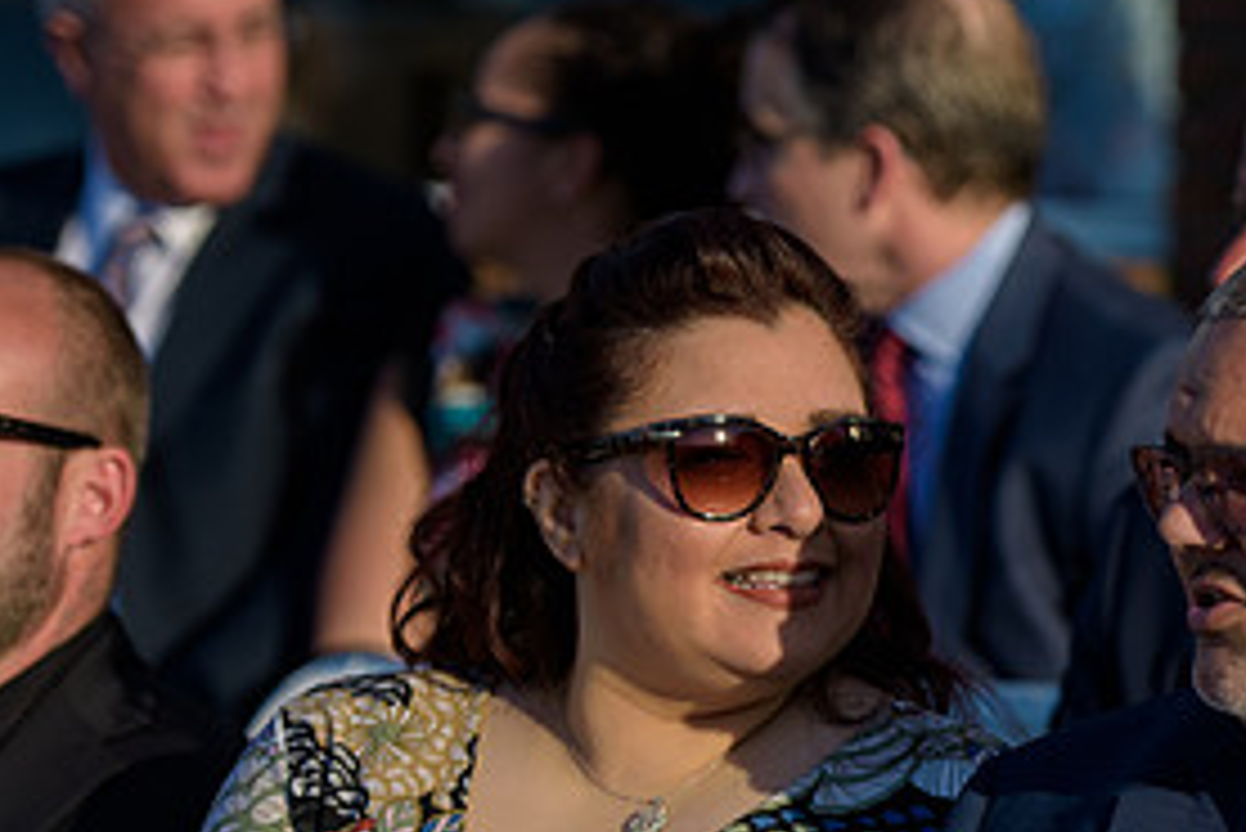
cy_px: 695
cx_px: 1116
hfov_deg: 8.9
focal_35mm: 230
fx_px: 7964
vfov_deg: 6.0
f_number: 3.2
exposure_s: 1/3200
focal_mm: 110
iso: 200
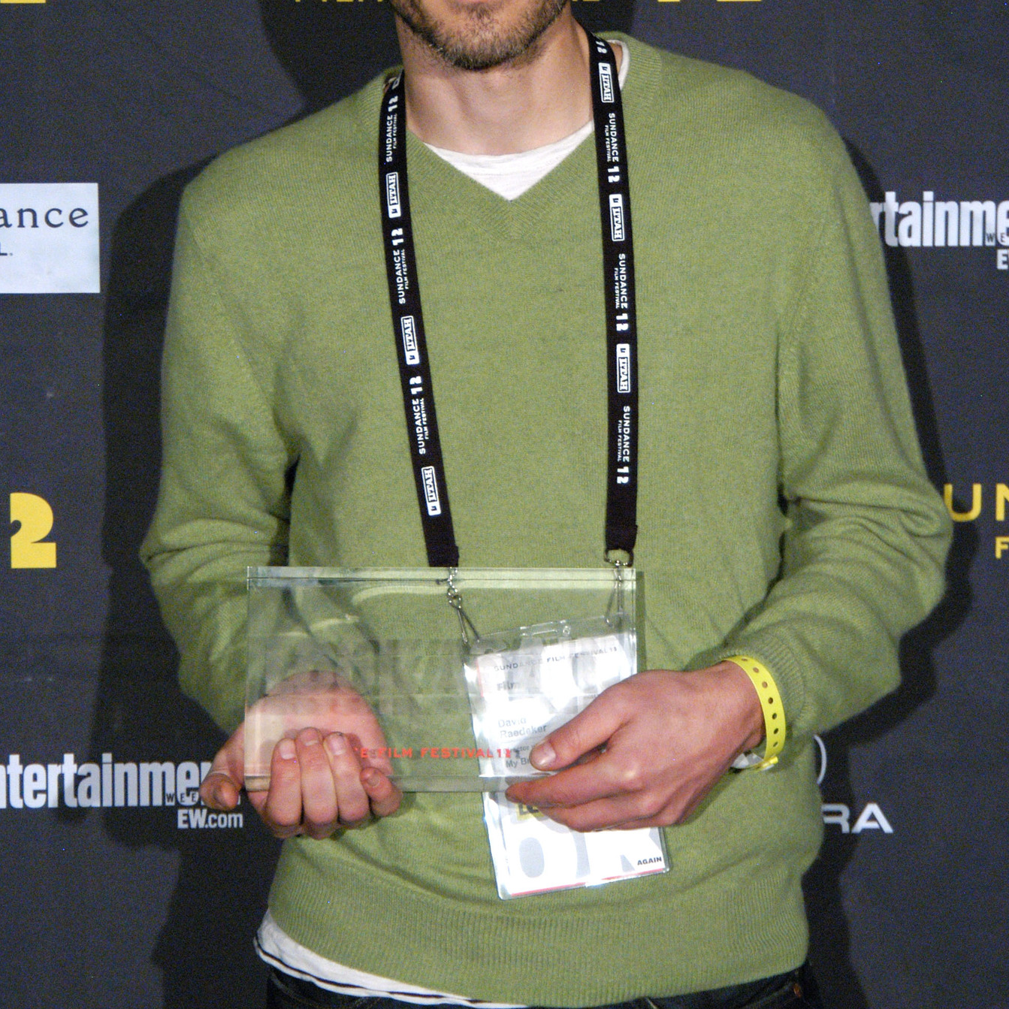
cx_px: 502
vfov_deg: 16.3
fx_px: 3517
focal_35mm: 107
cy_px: 323
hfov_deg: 16.3
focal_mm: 55
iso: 1600
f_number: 5
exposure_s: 1/125
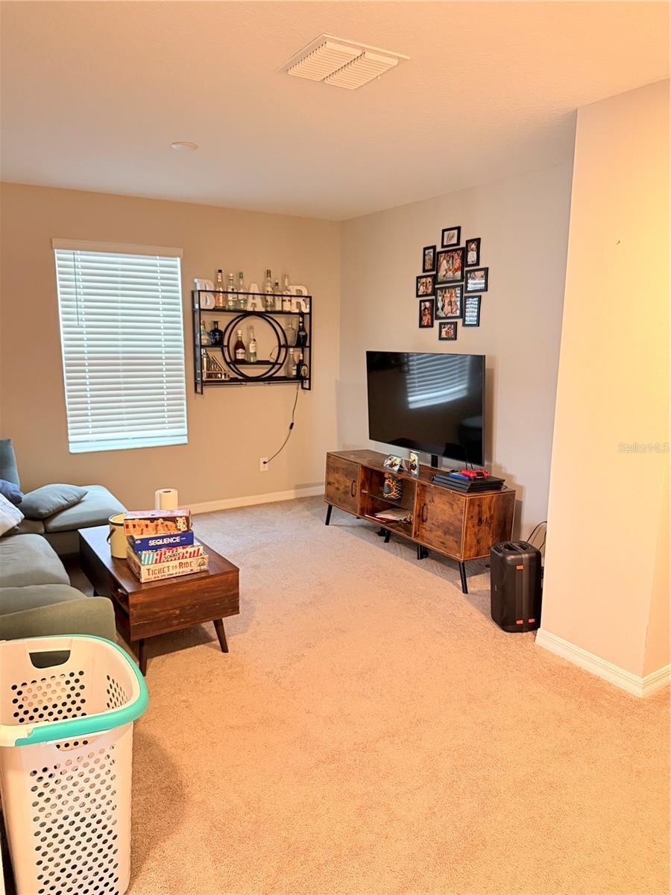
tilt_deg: -10.1
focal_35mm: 24
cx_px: 336
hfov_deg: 56.8
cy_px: 448
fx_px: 620
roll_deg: -1.1
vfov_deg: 71.6
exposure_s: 1/60
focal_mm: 6.76
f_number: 1.78
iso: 800
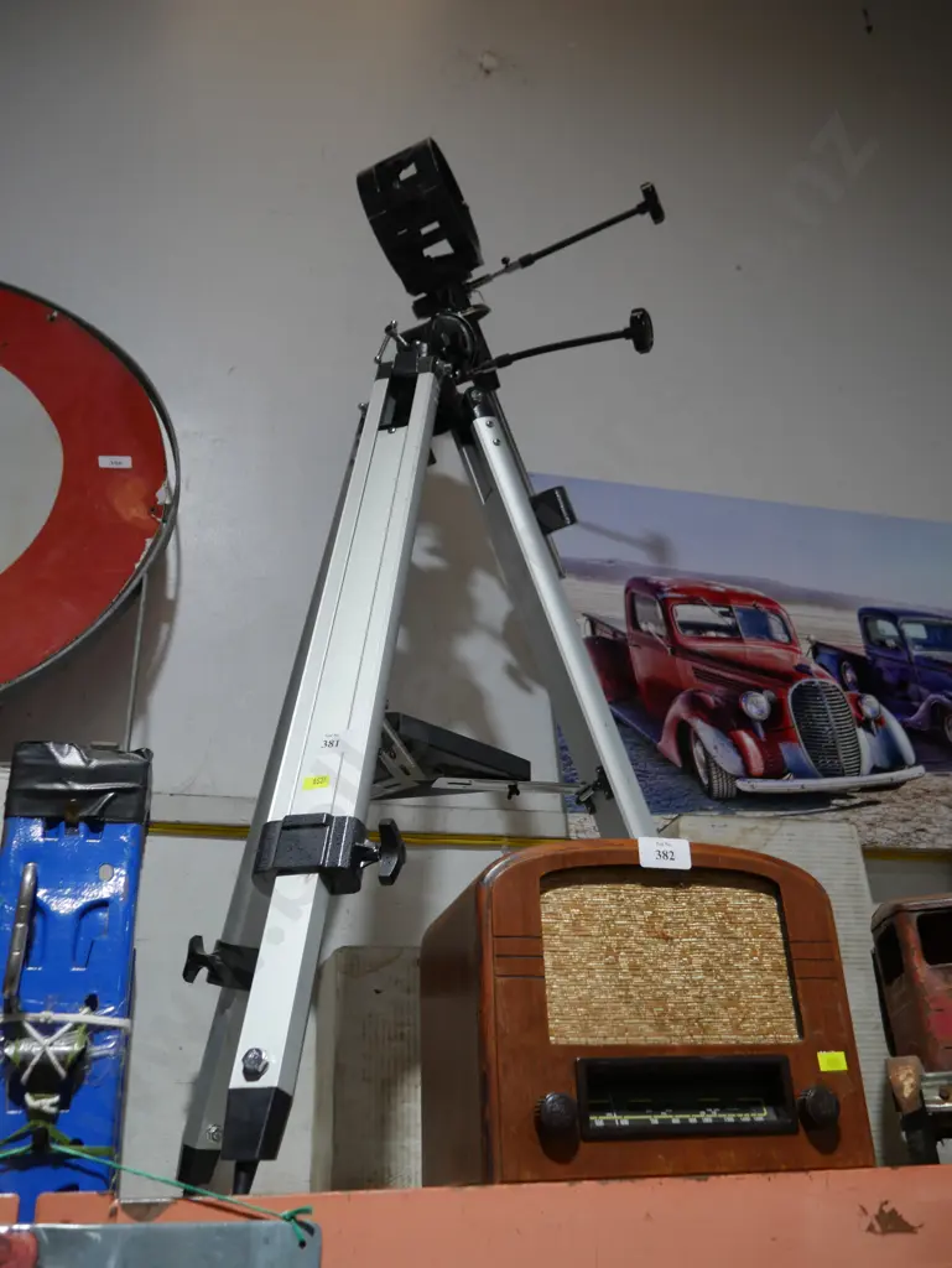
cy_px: 634
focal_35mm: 30
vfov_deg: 59.9
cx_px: 476
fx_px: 1099
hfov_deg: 46.8
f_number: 3.6
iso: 250
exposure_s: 1/60
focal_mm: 15
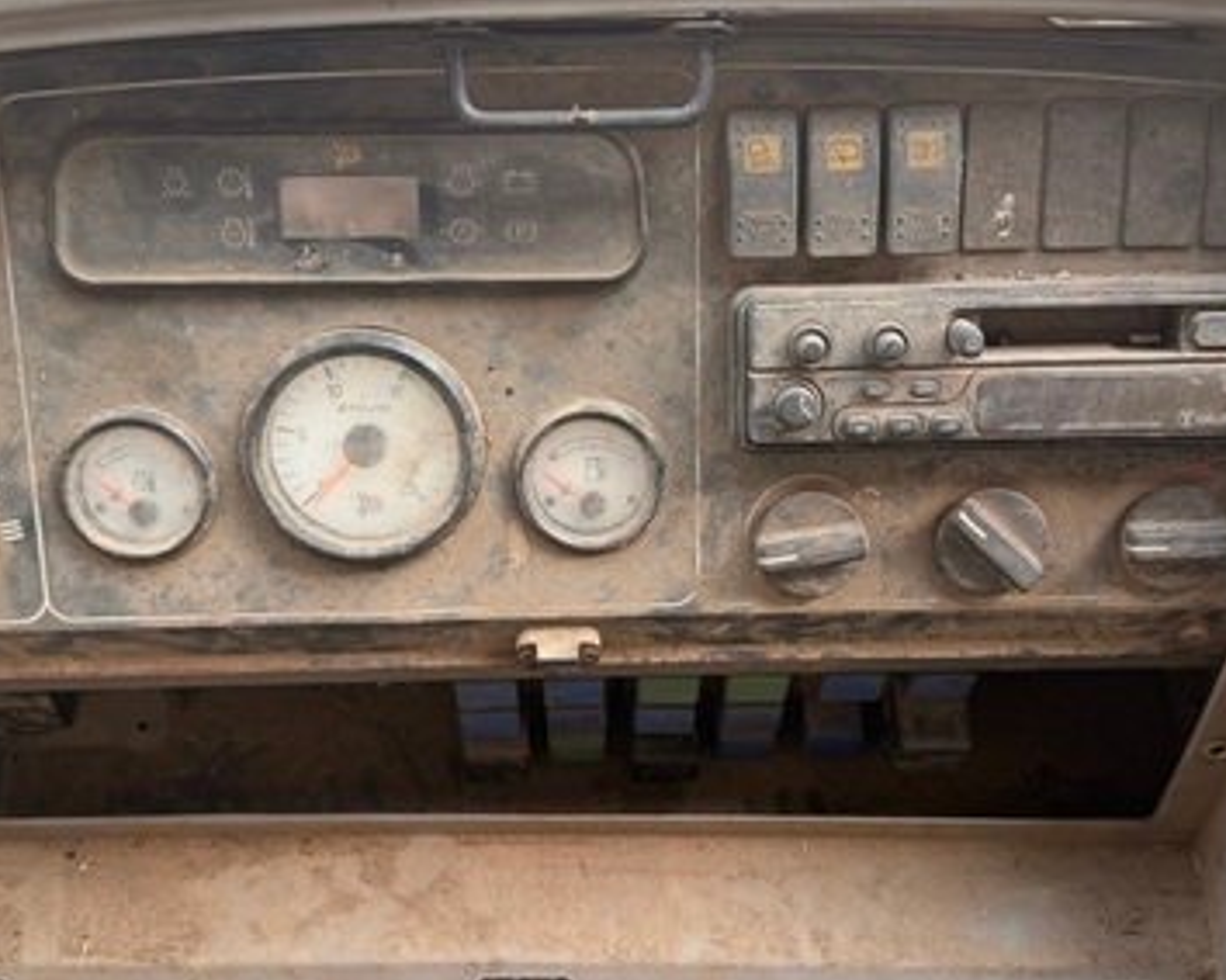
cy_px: 506
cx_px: 616
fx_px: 1560
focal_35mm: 43
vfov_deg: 34.9
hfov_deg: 42.9
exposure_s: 1/229
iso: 125
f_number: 1.78
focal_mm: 6.76
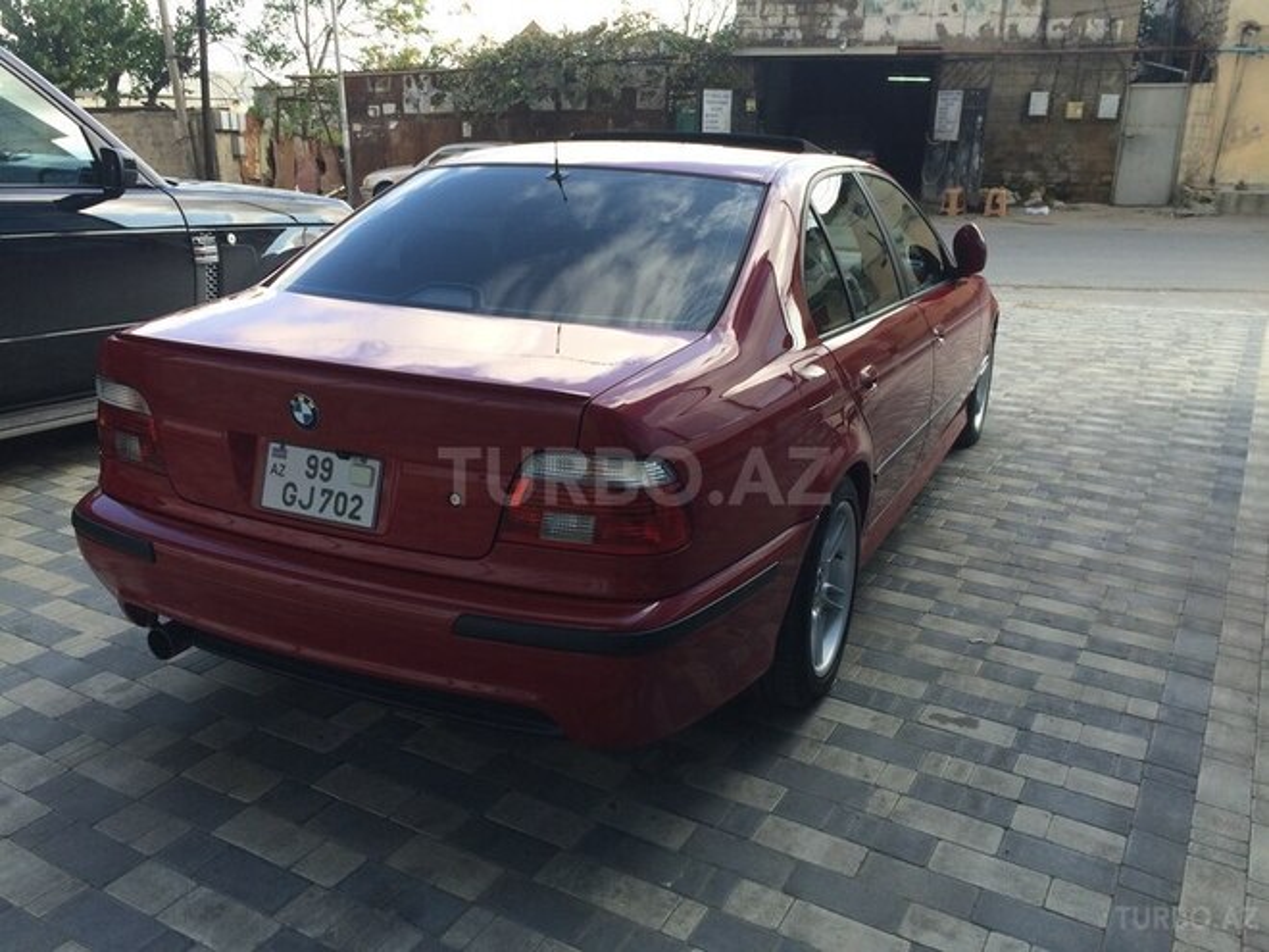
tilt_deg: -18.1
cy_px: 476
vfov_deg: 48.2
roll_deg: -1.4
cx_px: 634
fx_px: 1063
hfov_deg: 61.7
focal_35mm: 29
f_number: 2.2
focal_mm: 4.15
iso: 32
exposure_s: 1/373
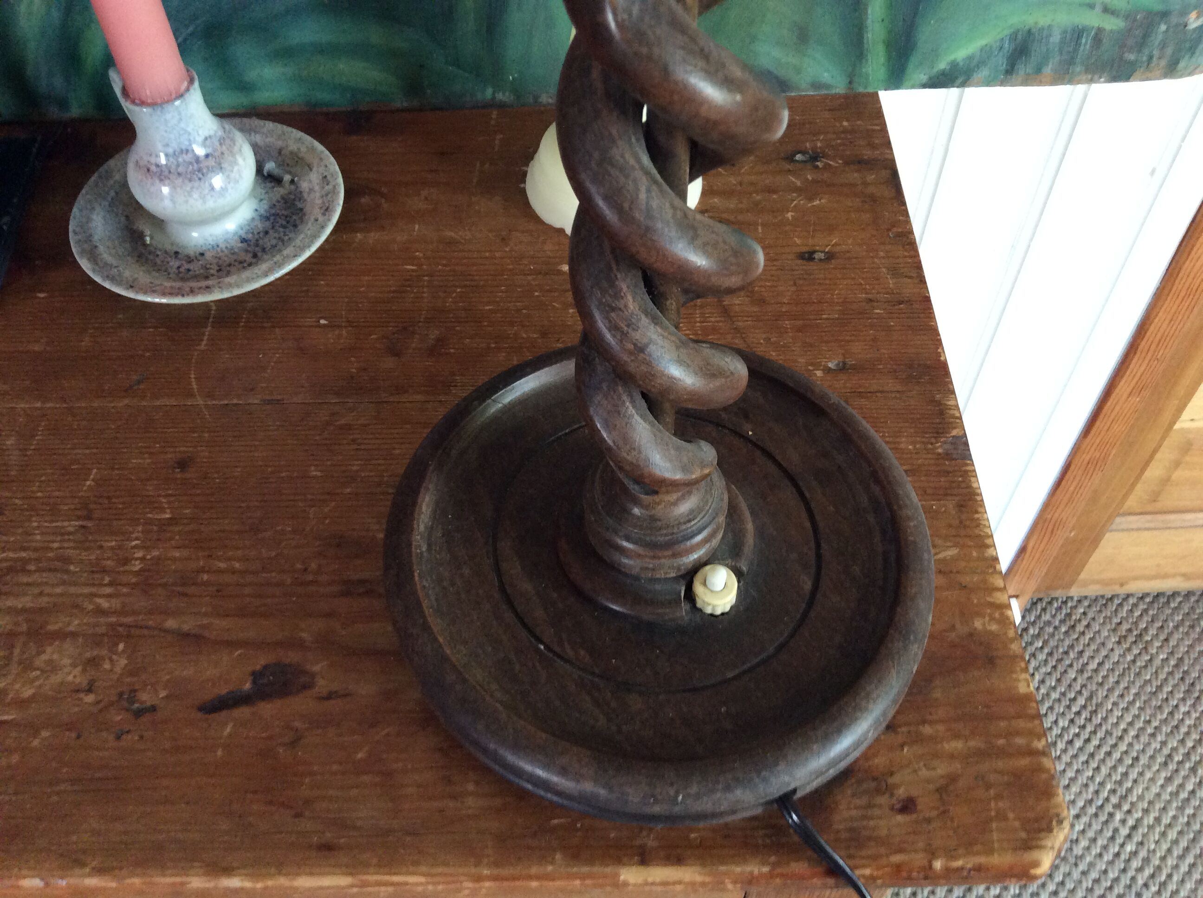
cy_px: 449
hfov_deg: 56.9
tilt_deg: -52.9
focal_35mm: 32
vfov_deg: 44.1
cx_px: 602
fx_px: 1110
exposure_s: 1/25
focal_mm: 3.3
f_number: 2.4
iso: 160
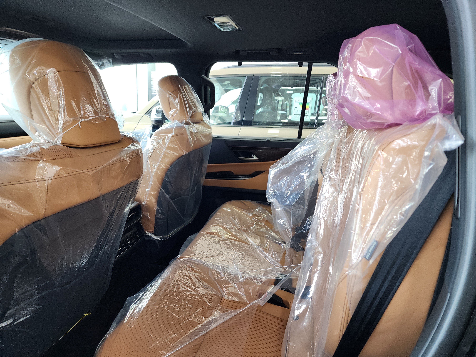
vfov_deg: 58.9
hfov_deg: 73.9
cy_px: 178
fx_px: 316
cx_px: 238
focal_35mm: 23
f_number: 1.8
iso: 200
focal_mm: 6.4
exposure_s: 1/100
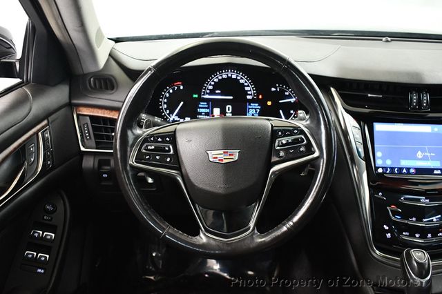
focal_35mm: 40
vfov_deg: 33.4
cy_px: 147
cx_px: 221
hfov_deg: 48.5
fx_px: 491
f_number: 4
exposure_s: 1/60
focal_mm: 27
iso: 4500
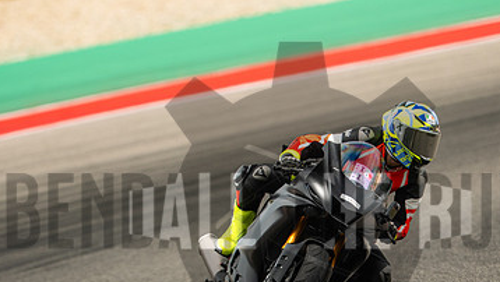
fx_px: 9447
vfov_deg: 1.7
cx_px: 300
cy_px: 213
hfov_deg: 3.0
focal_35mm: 712
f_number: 2.8
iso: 400
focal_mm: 280
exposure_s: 1/2000
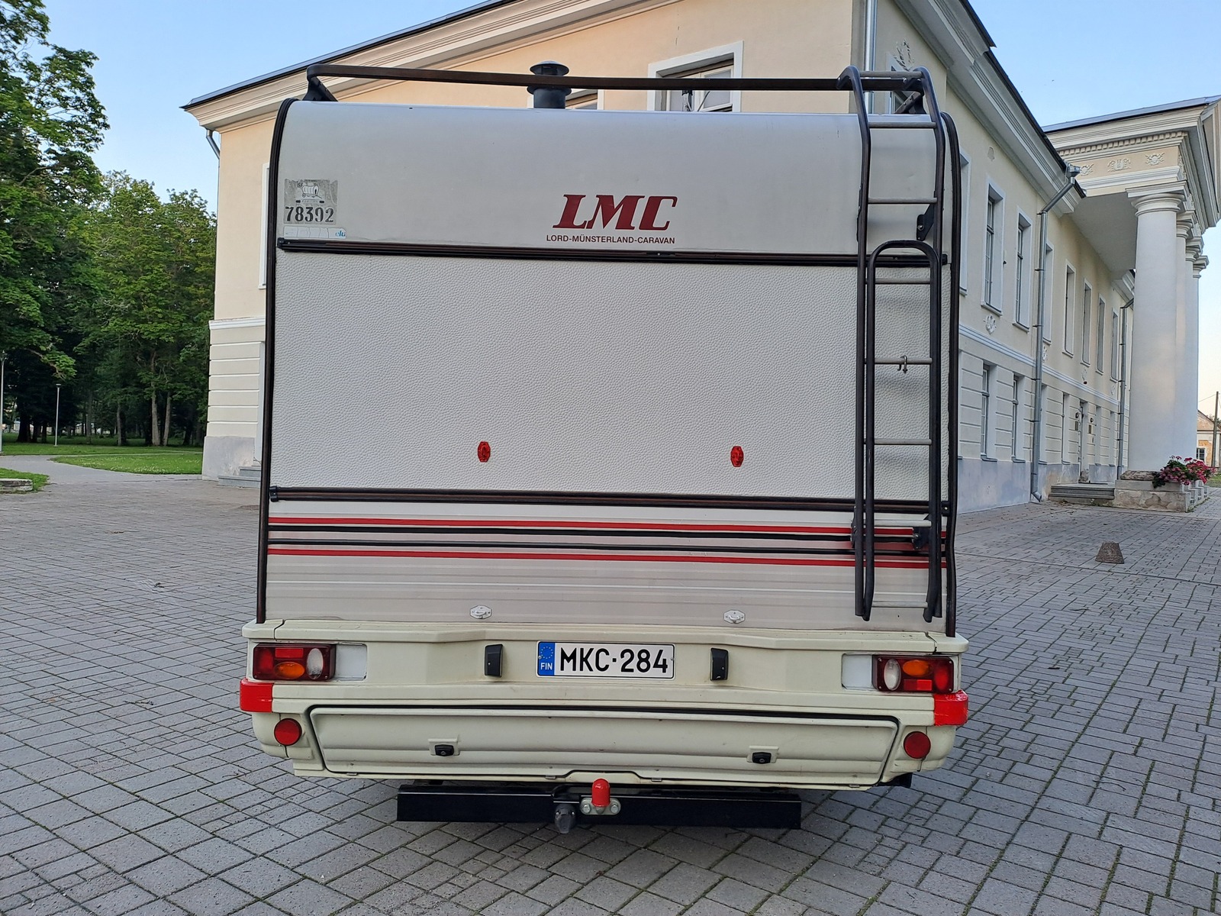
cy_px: 458
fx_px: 882
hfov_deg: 69.4
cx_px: 610
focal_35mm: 25
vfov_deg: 54.9
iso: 32
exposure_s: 1/196
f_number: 1.8
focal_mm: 4.65
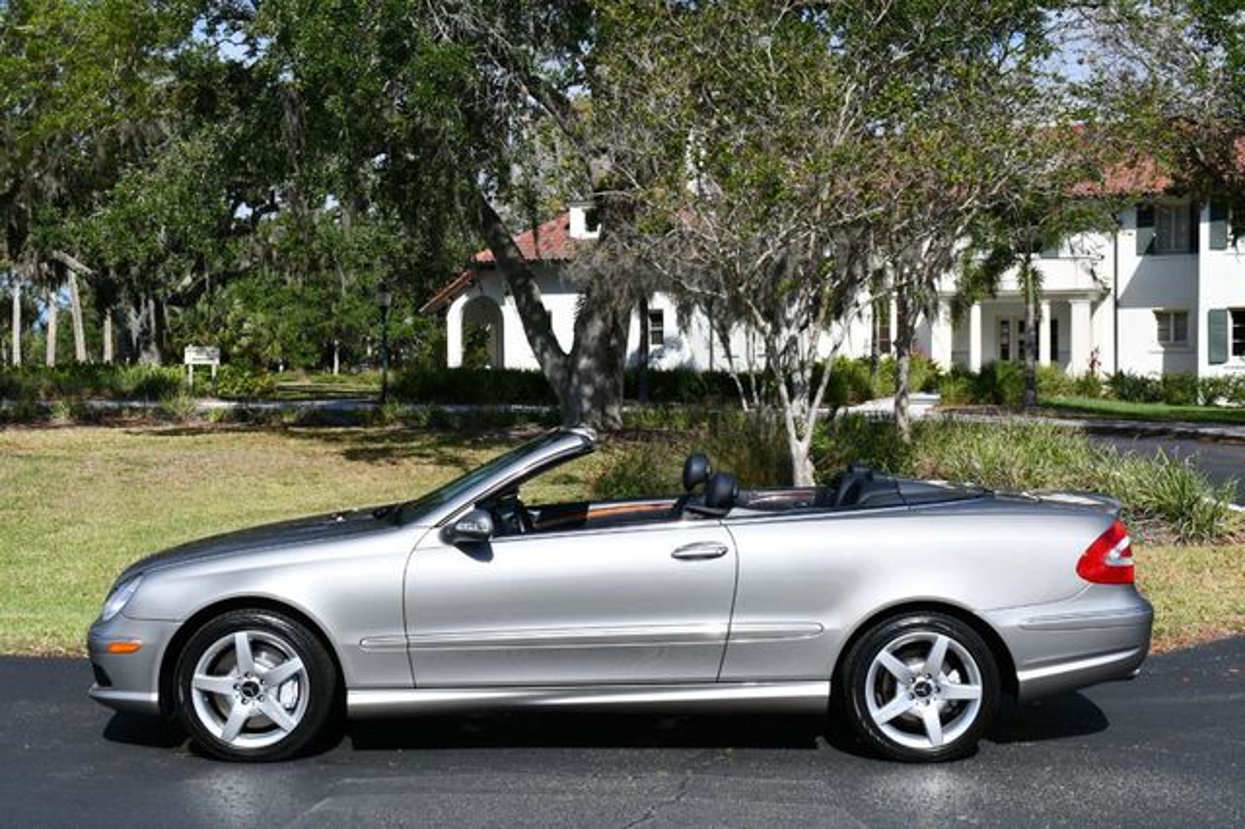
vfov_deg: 26.5
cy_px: 414
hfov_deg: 38.9
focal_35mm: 51
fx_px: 1763
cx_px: 622
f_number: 9
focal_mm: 34
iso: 100
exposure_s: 1/320
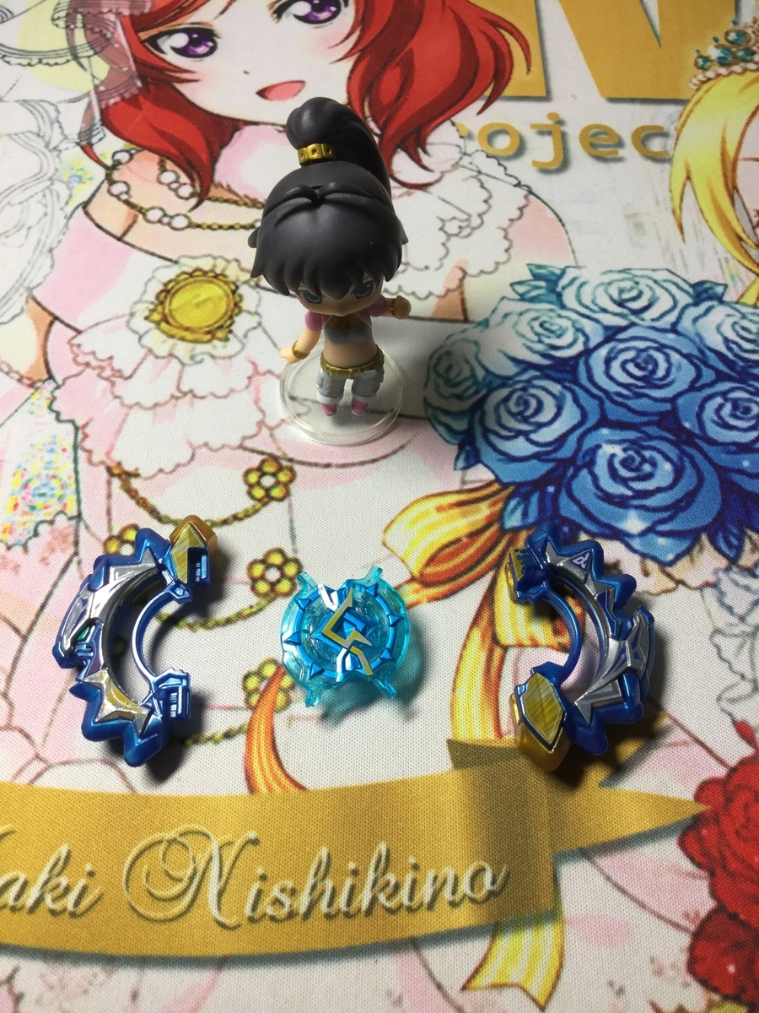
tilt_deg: -60.0
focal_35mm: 31
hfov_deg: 45.4
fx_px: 906
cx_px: 380
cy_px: 506
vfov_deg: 58.4
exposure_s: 1/40
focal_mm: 3.3
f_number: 2.4
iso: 25
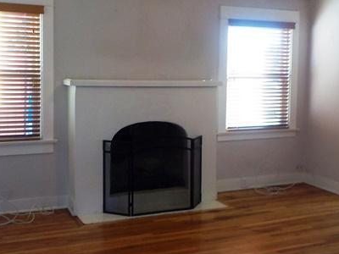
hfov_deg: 39.6
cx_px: 185
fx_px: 470
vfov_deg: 30.2
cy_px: 108
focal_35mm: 48
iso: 180
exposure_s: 1/30
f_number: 3.3
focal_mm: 4.1
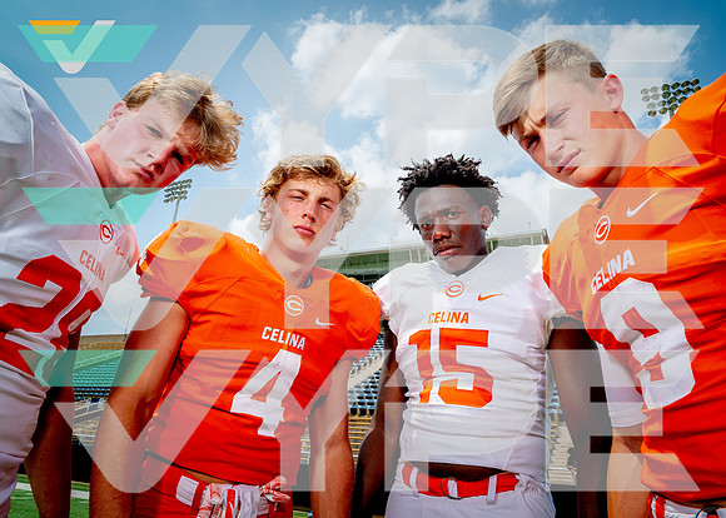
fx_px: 518
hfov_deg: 70.1
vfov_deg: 53.2
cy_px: 259
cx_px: 365
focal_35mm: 25
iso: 100
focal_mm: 24
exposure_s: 1/125
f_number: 11
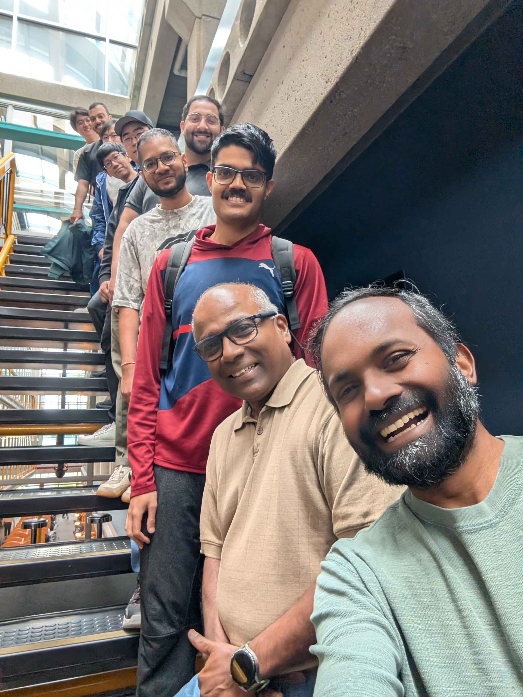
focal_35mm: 24
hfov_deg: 56.8
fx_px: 483
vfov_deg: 71.6
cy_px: 348
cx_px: 262
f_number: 2.2
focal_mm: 2.38
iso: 270
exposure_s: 1/181
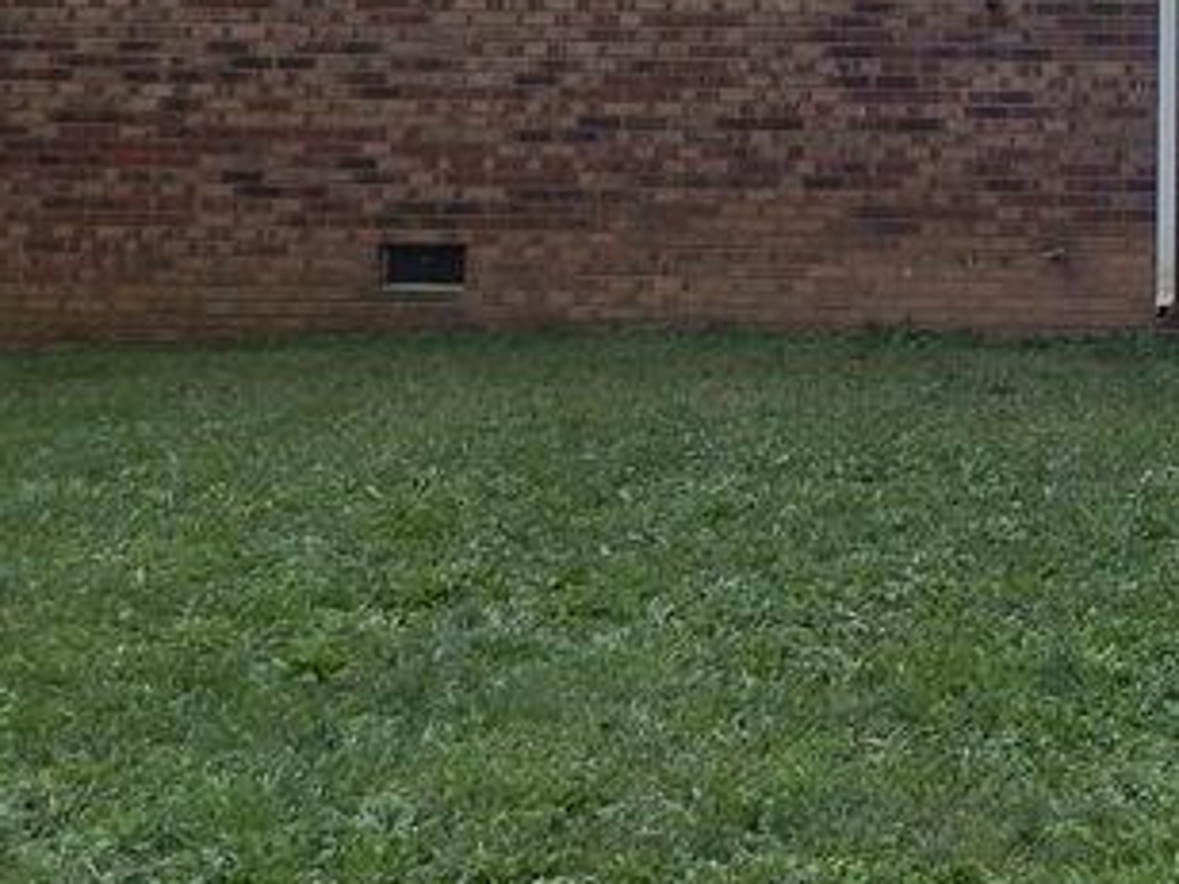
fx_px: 2827
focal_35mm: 83
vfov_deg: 16.9
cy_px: -230
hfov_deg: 22.7
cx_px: 1156
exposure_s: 1/400
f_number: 3.4
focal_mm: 4.5
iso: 125
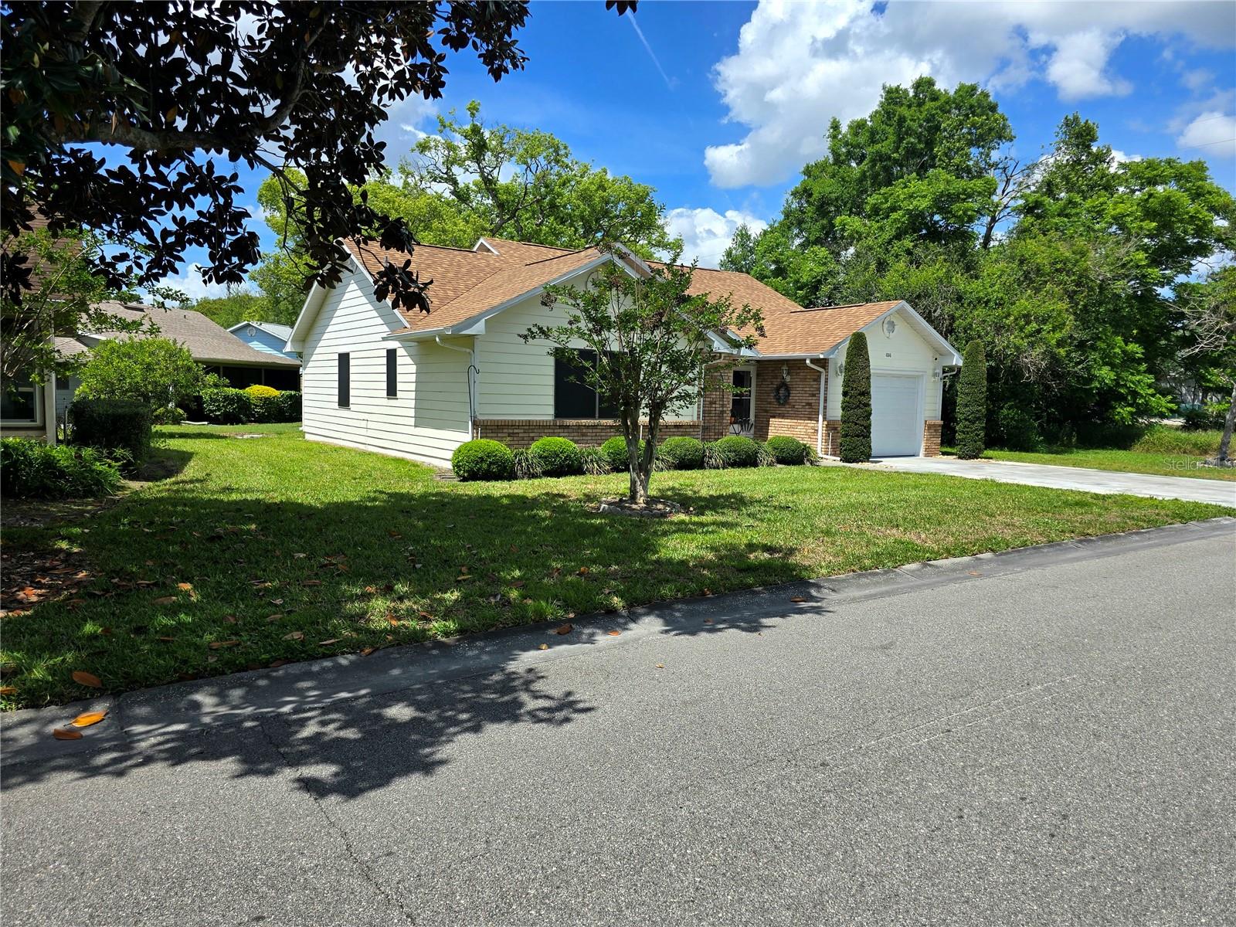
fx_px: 821
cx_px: 618
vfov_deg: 58.9
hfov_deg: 73.9
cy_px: 464
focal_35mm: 23
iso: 12
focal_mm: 6.3
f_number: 1.7
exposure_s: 1/909
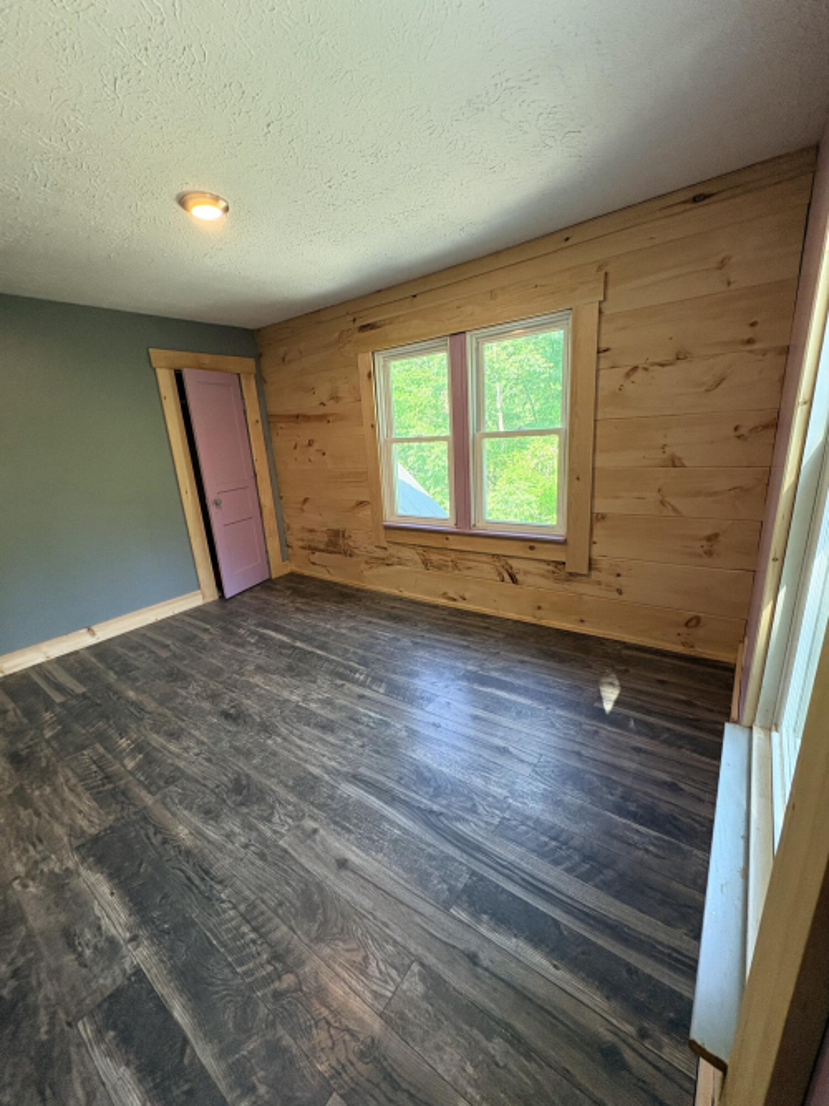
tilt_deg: -15.7
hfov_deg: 85.7
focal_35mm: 14
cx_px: 414
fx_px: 447
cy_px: 553
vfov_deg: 102.1
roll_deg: +3.2
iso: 250
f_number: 2.2
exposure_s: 1/120
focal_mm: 2.22
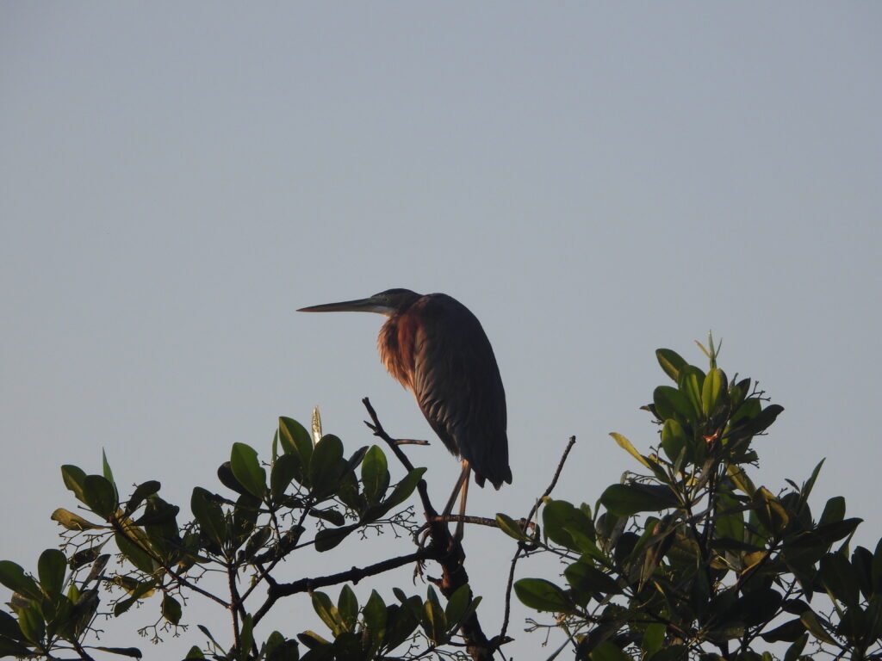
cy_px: 330
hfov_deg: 2.6
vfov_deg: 2.0
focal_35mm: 750
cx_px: 441
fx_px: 19110
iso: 140
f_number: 5.6
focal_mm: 135
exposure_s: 1/500
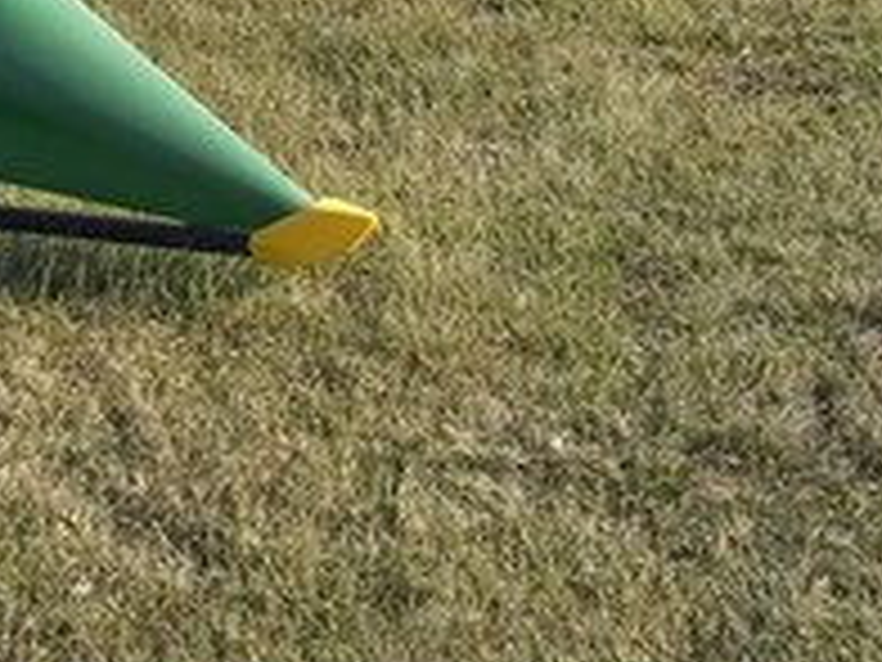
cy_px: -117
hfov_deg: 19.0
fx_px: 2548
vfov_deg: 14.4
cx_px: -54
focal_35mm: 100
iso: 80
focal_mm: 6.5
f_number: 8
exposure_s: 1/160
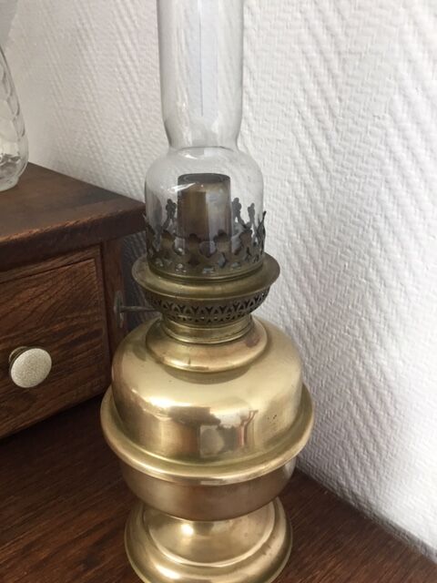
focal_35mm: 31
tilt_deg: -26.5
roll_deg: +0.8
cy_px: 292
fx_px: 522
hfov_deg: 45.4
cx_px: 218
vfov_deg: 58.4
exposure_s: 1/33
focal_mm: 3.3
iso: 100
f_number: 2.4
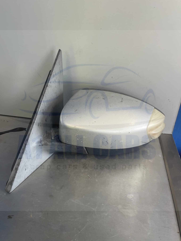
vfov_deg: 67.3
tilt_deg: -31.8
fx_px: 181
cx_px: 90
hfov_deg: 53.1
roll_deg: -0.4
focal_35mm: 26
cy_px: 120
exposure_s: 1/121
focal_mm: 5.1
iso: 80
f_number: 1.6
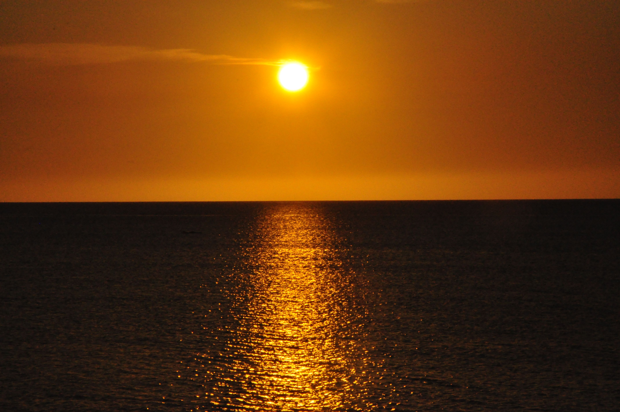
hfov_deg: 13.1
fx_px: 2709
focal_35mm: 158
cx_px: 310
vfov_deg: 8.7
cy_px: 206
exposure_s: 1/4000
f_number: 36
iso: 2500
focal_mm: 105
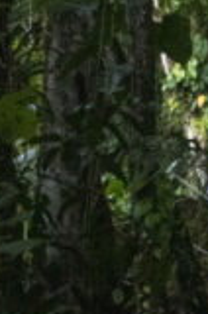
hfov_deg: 4.3
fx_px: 2681
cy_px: 464
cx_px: 583
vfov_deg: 6.6
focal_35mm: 308
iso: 2500
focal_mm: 32
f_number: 4.5
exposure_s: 1/160
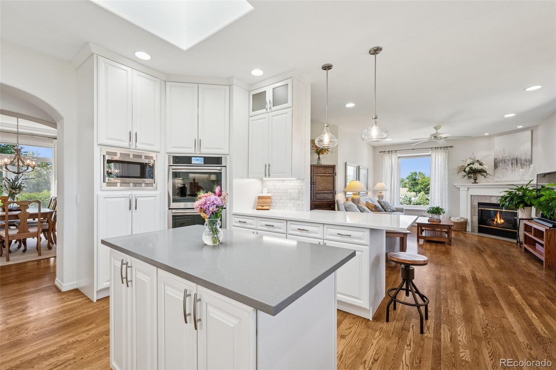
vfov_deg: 77.3
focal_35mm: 15
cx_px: 278
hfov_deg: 100.4
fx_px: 232
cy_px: 185
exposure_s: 1/25
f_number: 11
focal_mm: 15
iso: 800
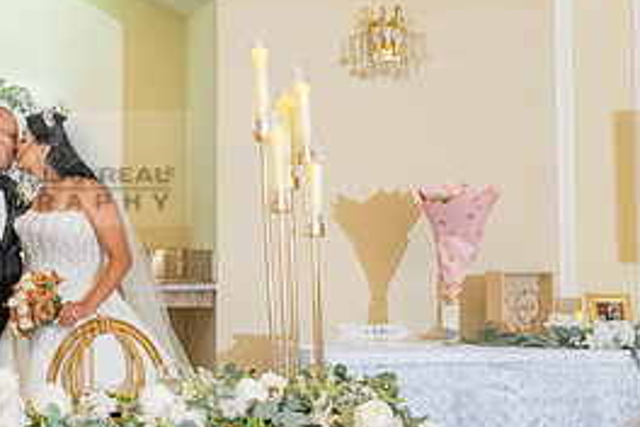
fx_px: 1742
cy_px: 168
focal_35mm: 98
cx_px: -10
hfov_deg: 20.1
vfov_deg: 14.0
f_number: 4
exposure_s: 1/125
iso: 800
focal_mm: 35
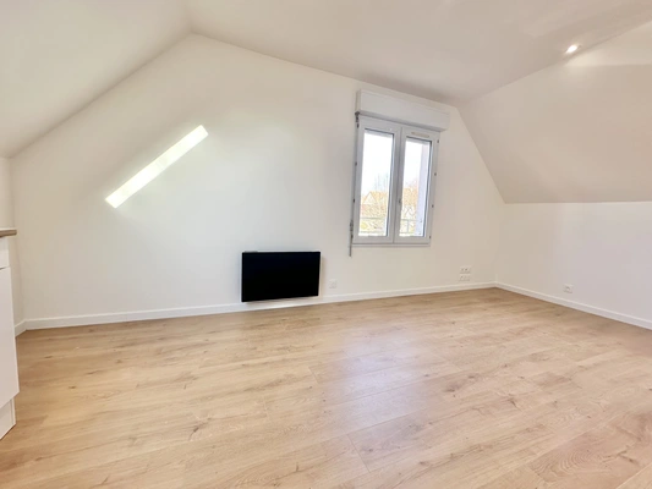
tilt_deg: -5.1
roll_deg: -2.5
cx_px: 326
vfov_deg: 85.7
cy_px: 244
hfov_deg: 102.1
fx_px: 264
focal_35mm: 14
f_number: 2.2
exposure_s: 1/99
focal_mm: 2.22
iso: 50
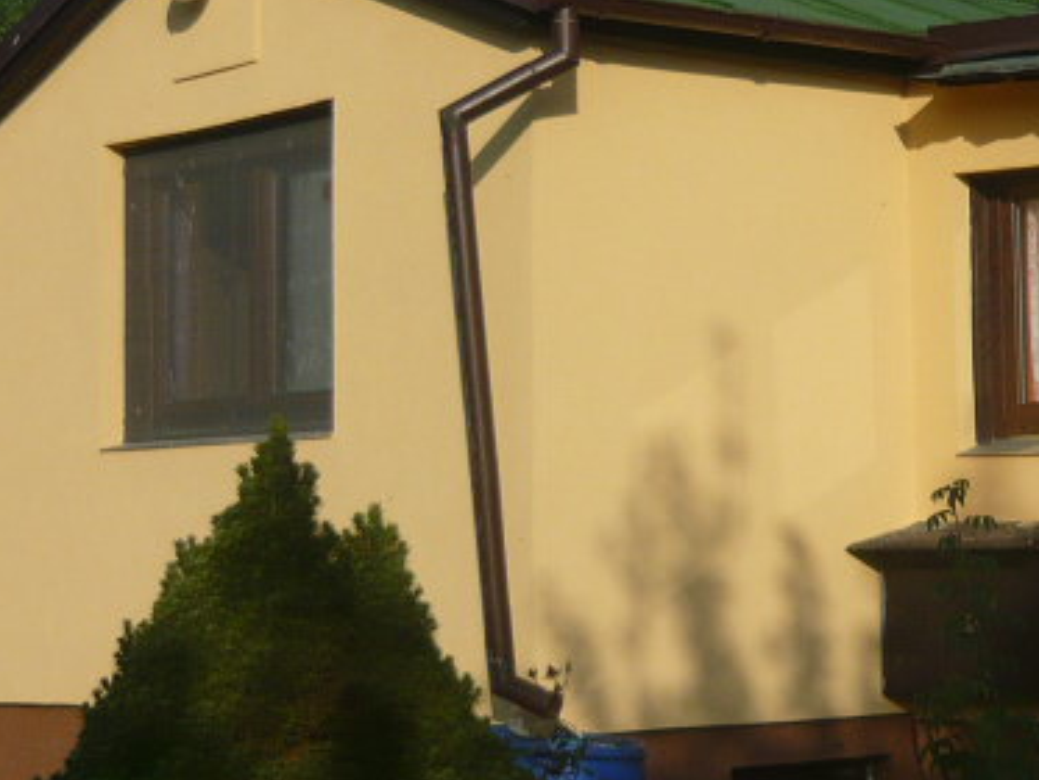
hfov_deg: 21.4
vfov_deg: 16.2
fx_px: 2732
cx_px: 755
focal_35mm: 91
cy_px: 270
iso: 100
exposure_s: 1/320
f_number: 8
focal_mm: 5.5
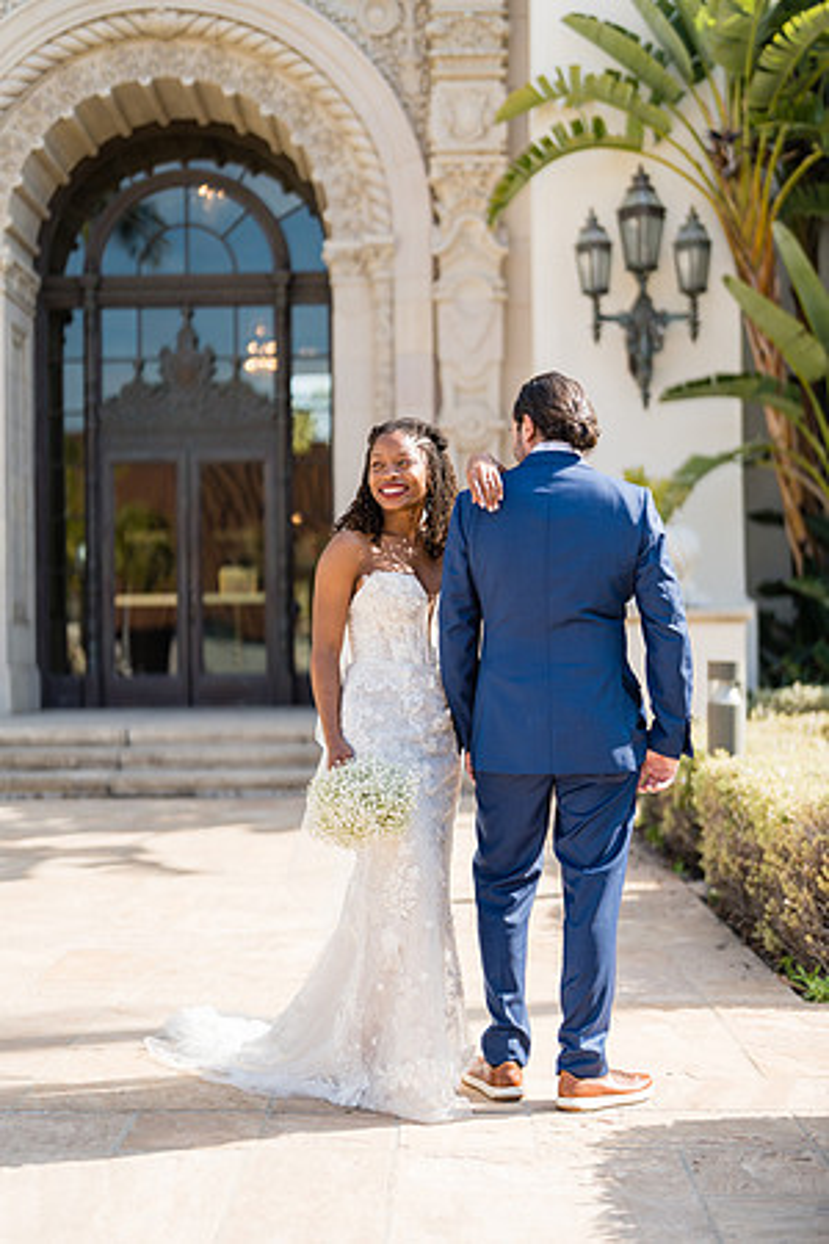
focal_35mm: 50
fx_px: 1727
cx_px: 414
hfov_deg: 27.0
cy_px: 622
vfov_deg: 39.6
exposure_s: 1/4000
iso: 125
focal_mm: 50
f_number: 1.2
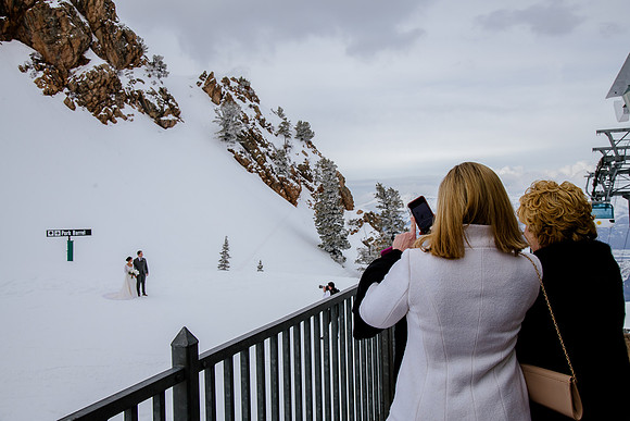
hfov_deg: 54.4
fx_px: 613
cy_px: 210
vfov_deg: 37.9
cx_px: 315
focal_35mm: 35
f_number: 10
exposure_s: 1/640
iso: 320
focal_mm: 35
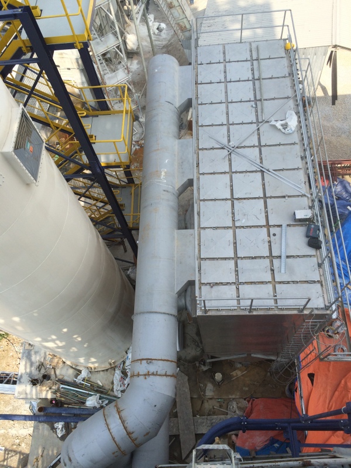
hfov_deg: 46.8
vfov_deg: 60.0
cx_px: 176
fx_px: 406
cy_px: 234
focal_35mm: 30
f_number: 2.2
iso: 40
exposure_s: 1/1244
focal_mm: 4.12
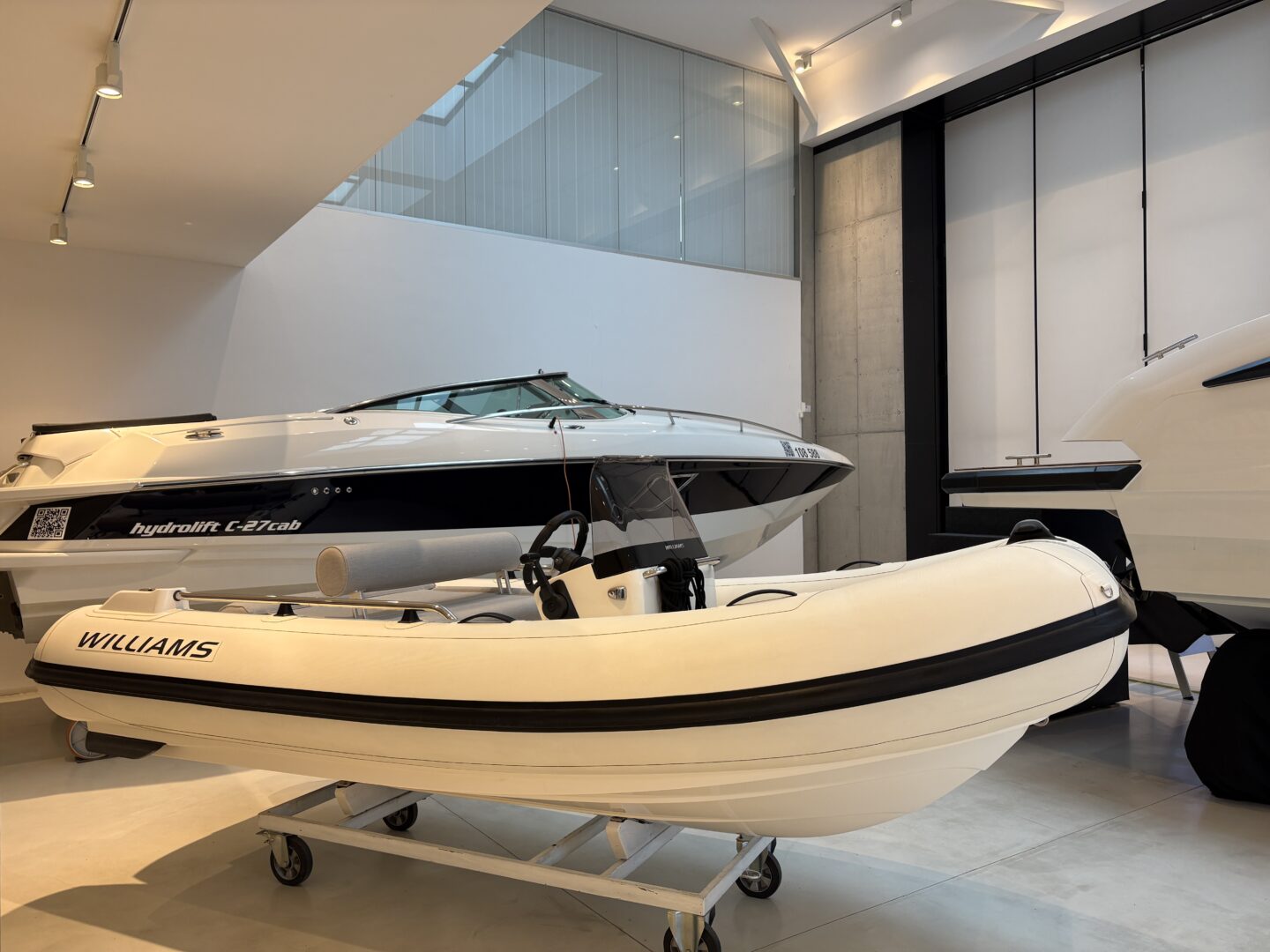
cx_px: 635
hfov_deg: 67.3
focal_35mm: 26
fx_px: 954
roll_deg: +1.0
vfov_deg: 53.1
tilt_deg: +0.5
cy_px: 476
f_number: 1.6
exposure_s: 1/100
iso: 50
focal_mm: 5.96
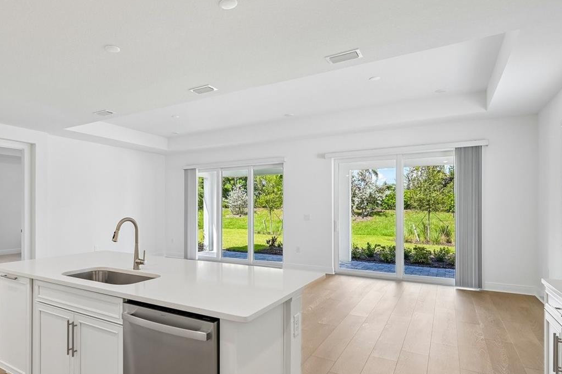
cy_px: 208
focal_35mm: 22
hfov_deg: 76.8
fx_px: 343
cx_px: 202
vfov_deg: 57.1
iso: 400
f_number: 8
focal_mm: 14
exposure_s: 1/125
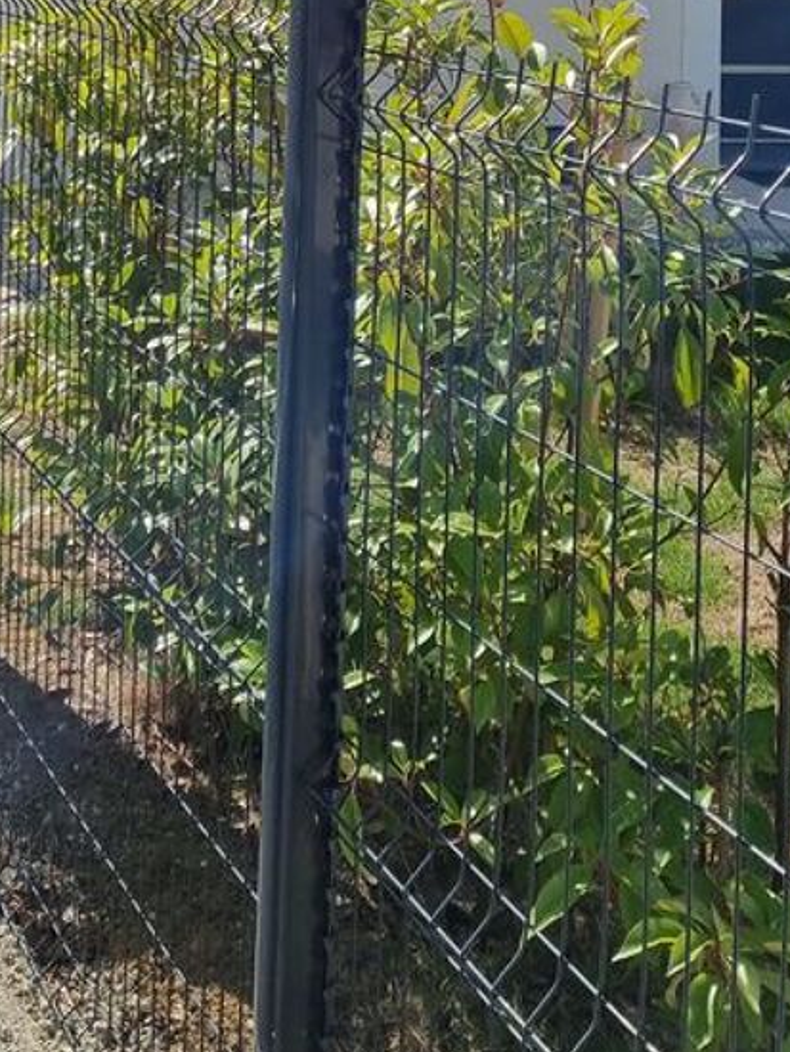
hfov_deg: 23.2
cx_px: 239
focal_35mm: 63
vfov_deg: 28.0
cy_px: -110
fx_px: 1916
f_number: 1.8
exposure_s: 1/4096
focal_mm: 5.4
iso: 50
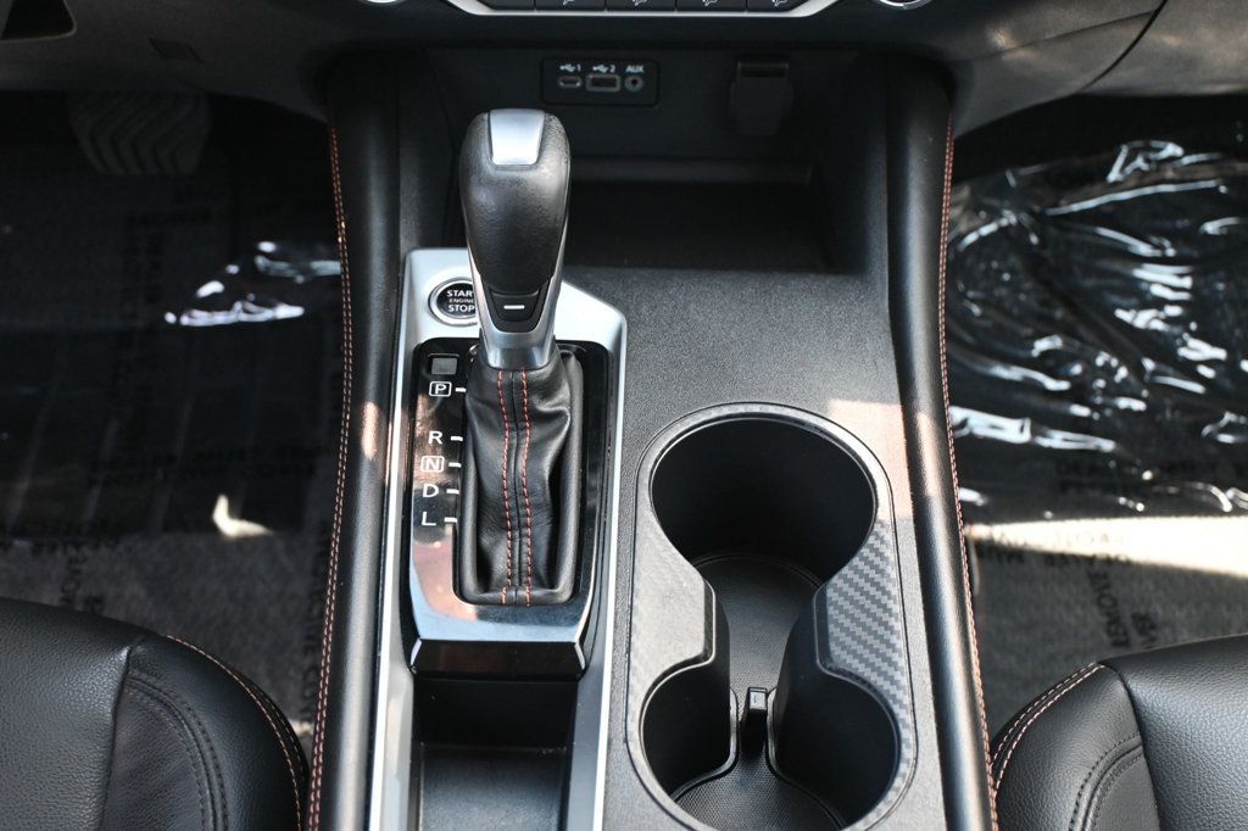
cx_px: 624
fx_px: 1637
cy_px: 416
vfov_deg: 28.5
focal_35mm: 47
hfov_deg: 41.7
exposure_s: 1/125
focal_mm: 31.5
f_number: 5
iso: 1800
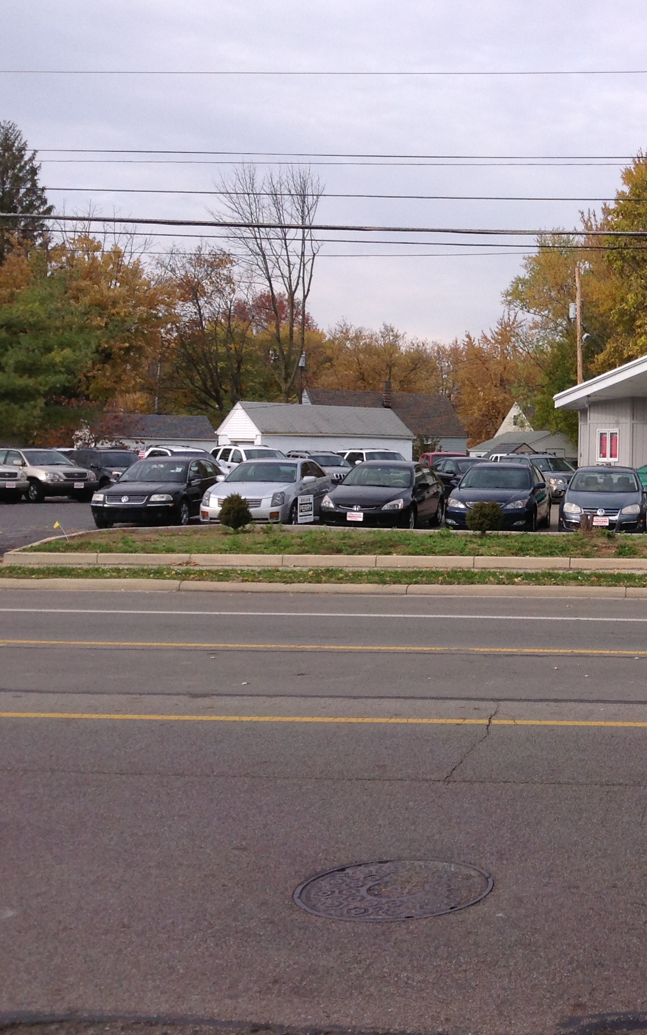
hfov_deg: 23.1
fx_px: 1496
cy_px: 485
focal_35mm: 53
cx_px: 696
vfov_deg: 38.2
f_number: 2.4
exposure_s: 1/1120
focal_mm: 4.28
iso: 50
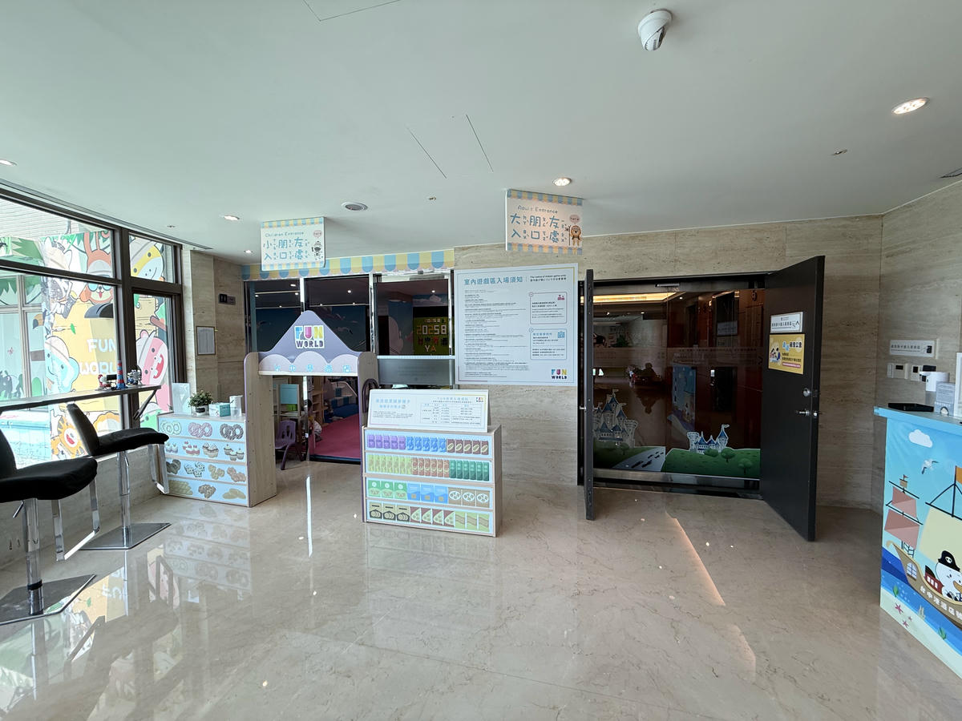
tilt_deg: -2.3
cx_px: 481
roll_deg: +0.3
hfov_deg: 102.1
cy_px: 360
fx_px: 389
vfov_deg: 85.7
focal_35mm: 14
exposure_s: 1/120
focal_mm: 2.22
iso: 80
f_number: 2.2
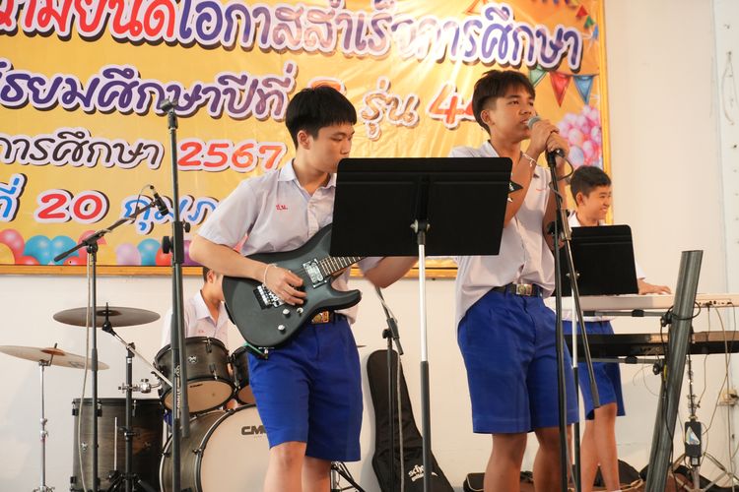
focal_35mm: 69
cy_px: 246
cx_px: 370
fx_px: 1416
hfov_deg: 29.2
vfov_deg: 19.7
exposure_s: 1/30
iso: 1250
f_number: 5.6
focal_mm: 46
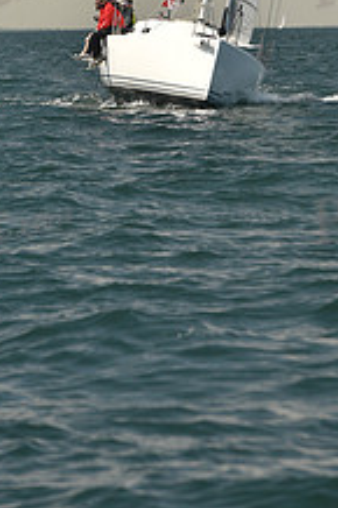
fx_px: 4499
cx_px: 192
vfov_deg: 6.4
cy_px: -140
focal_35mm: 319
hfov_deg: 4.3
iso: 250
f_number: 5
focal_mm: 120
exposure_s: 1/640
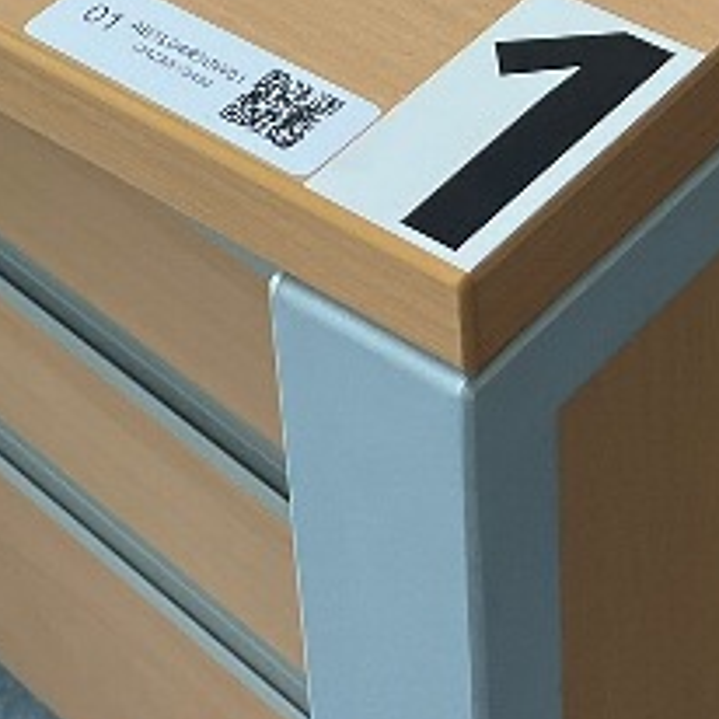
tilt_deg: -34.4
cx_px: -248
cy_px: -175
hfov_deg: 14.6
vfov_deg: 14.7
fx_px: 2679
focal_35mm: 114
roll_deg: +12.5
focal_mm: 5.1
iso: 125
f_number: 1.6
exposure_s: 1/121
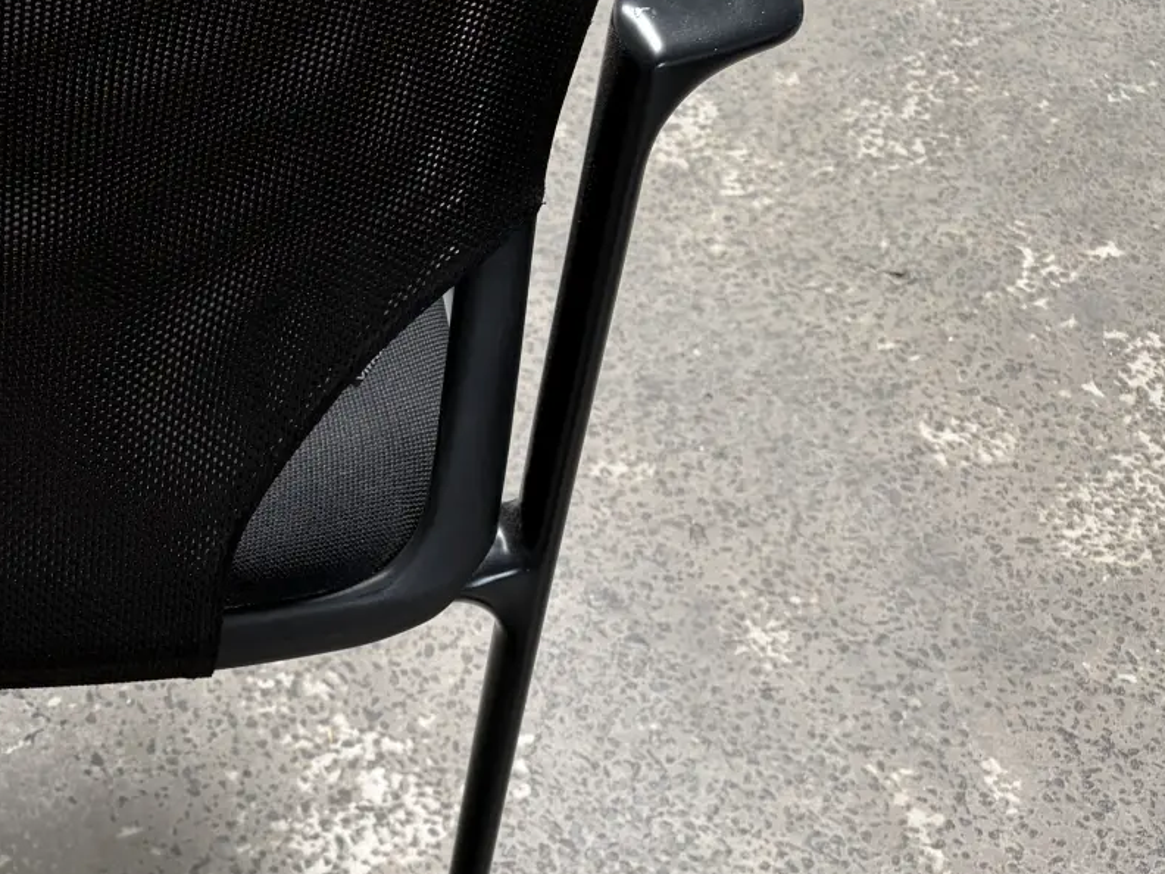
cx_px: -28
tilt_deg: -50.3
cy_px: 519
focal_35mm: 63
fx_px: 2120
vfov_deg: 23.3
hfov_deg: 28.6
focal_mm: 5.96
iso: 100
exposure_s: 1/121
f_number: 1.6
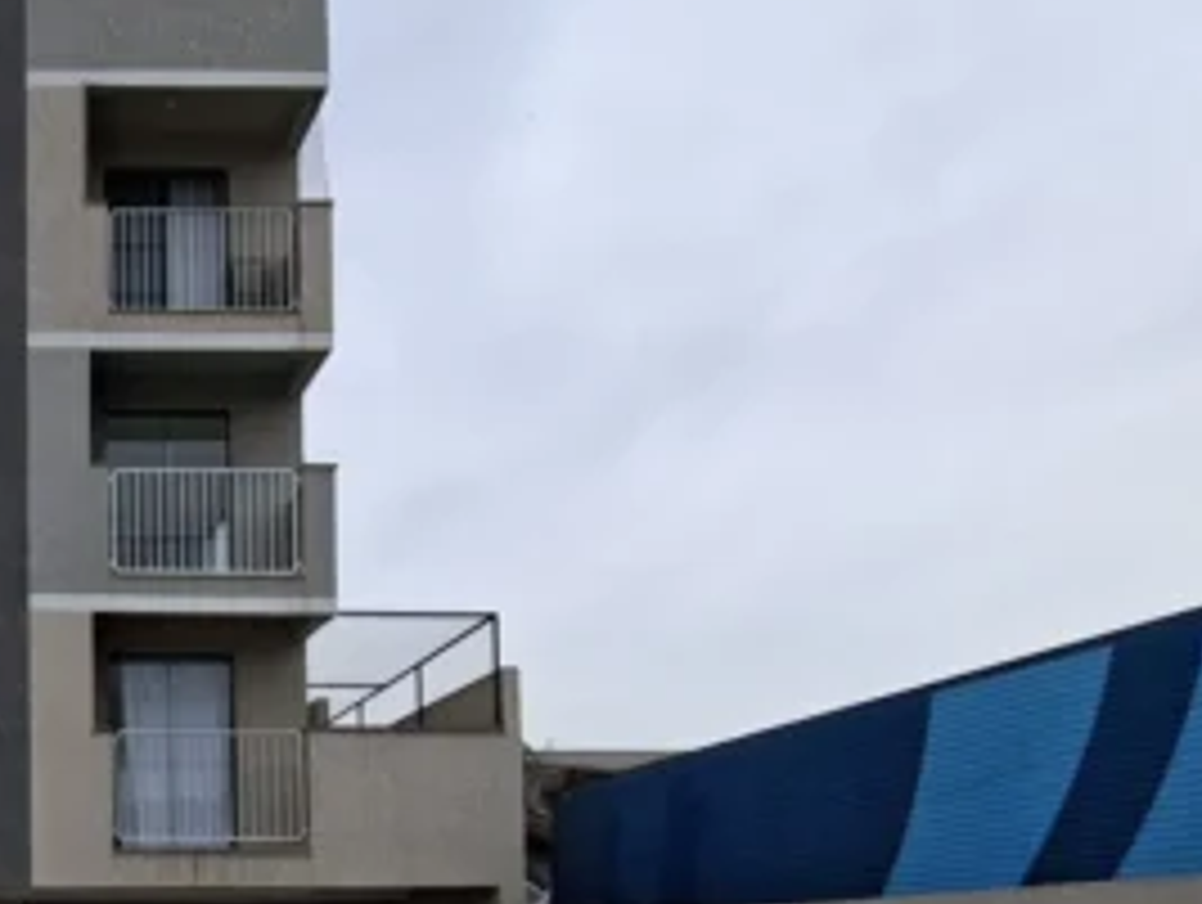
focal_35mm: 35
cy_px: 944
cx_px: -54
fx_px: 1217
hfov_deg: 43.4
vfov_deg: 35.9
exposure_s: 1/1107
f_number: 2.2
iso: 40
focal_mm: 1.74
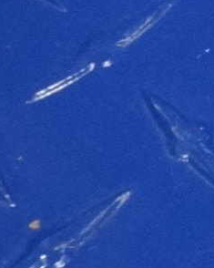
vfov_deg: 6.3
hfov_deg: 4.4
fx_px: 2408
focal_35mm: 304
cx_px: 1040
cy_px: -182
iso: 1600
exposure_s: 1/50
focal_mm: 26
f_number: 14
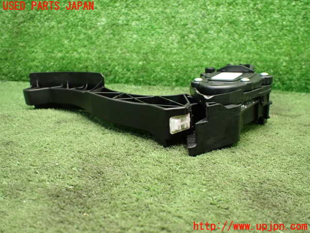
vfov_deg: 46.8
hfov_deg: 60.0
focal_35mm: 30
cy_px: 116
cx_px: 155
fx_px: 269
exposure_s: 1/60
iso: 800
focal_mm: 5.4
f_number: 2.3
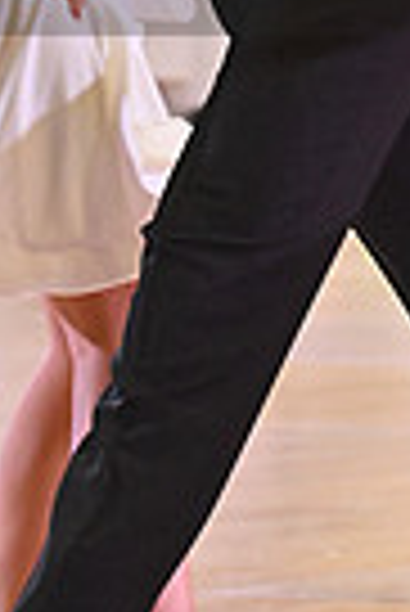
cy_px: -112
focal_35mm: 767
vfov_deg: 2.7
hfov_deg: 1.8
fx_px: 13069
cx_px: 579
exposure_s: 1/400
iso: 5000
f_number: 6.3
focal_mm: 180
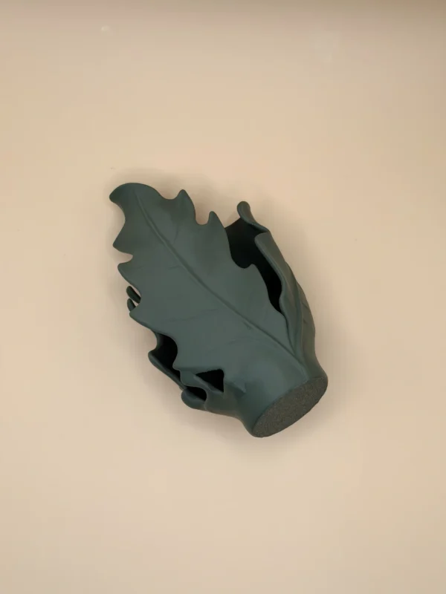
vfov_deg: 39.7
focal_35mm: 48
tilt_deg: -83.7
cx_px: 223
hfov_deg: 30.3
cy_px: 297
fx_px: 825
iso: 64
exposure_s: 1/210
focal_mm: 6.76
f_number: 1.78
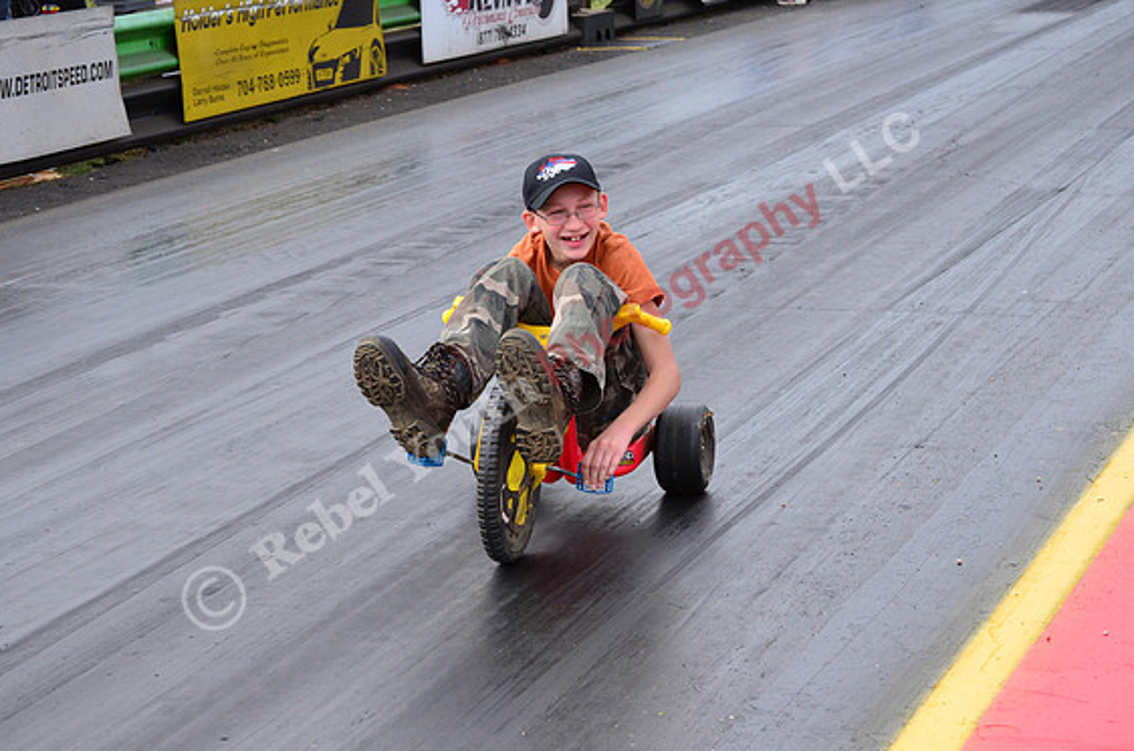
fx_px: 3017
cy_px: 369
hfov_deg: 21.3
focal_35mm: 96
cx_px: 573
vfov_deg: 14.2
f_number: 7.1
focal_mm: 62
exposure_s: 1/800
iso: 1000
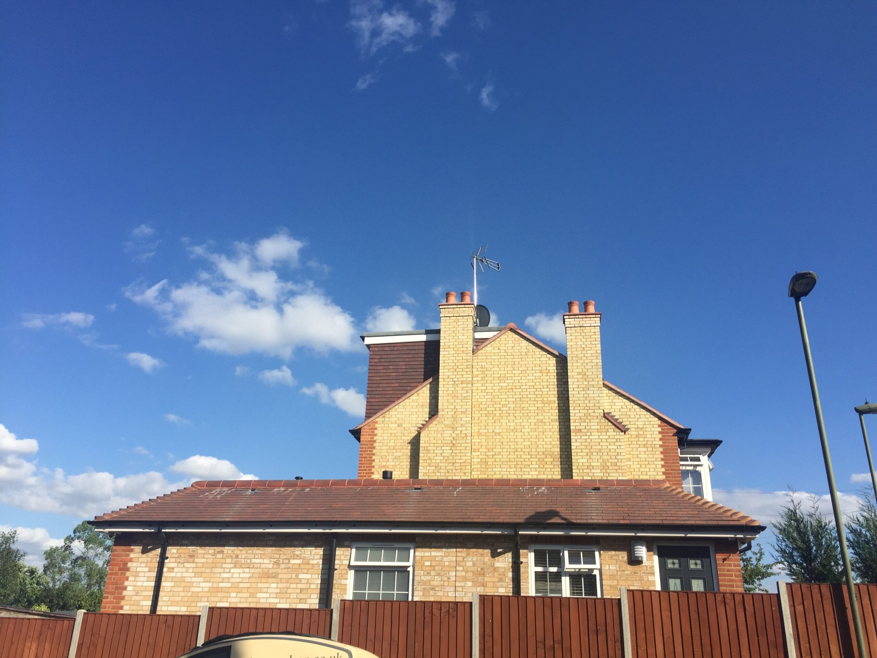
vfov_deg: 48.2
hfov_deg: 61.7
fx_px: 735
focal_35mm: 29
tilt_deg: +22.4
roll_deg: -4.1
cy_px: 329
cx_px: 438
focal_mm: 4.15
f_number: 2.2
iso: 32
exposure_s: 1/2198
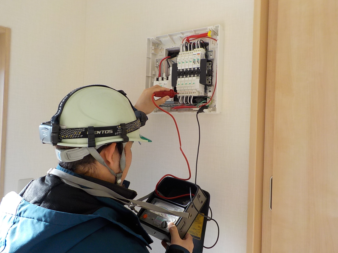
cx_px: 169
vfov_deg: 46.8
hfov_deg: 60.0
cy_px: 126
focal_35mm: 30
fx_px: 293
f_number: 3.3
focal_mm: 4.1
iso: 125
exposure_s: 1/125
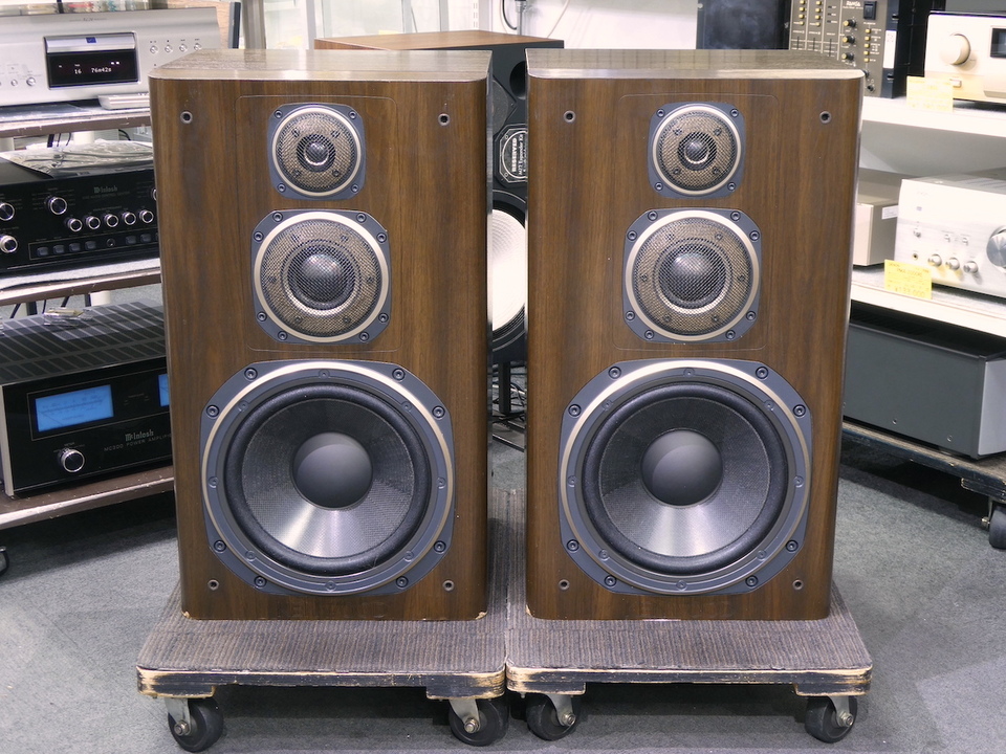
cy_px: 377
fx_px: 1453
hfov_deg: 38.2
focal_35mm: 50
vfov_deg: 29.1
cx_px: 503
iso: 100
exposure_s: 1.3
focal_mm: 9
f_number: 4.5
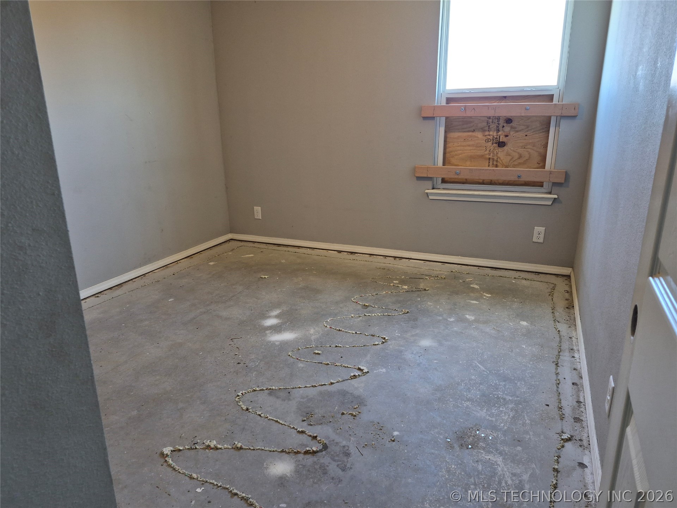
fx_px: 450
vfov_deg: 58.9
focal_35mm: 23
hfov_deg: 73.9
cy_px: 254
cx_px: 338
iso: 250
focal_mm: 5.4
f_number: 1.8
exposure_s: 1/120
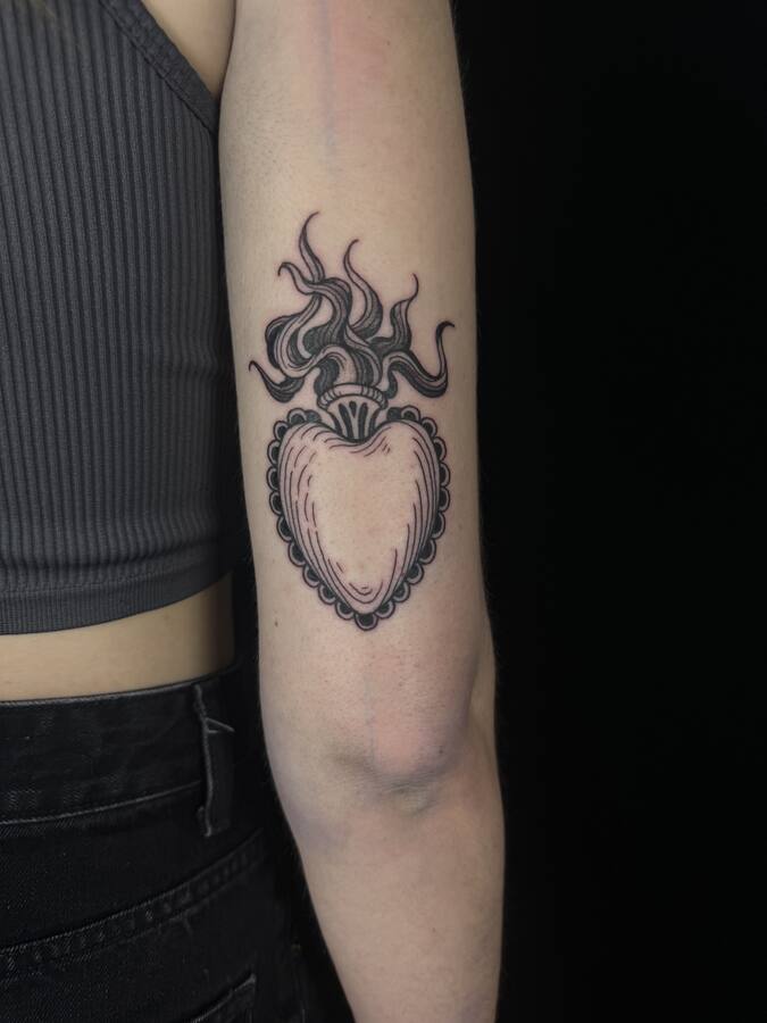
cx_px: 384
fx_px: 709
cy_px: 512
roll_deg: -0.5
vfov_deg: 71.6
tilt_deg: -5.3
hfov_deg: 56.8
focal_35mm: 24
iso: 64
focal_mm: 6.76
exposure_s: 1/100
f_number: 1.78
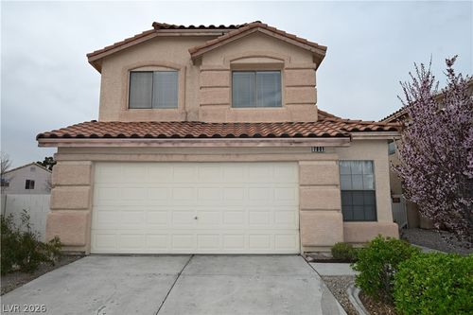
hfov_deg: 73.8
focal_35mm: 24
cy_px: 158
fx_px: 315
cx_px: 236
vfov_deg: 53.1
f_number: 5.6
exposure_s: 1/125
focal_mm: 24
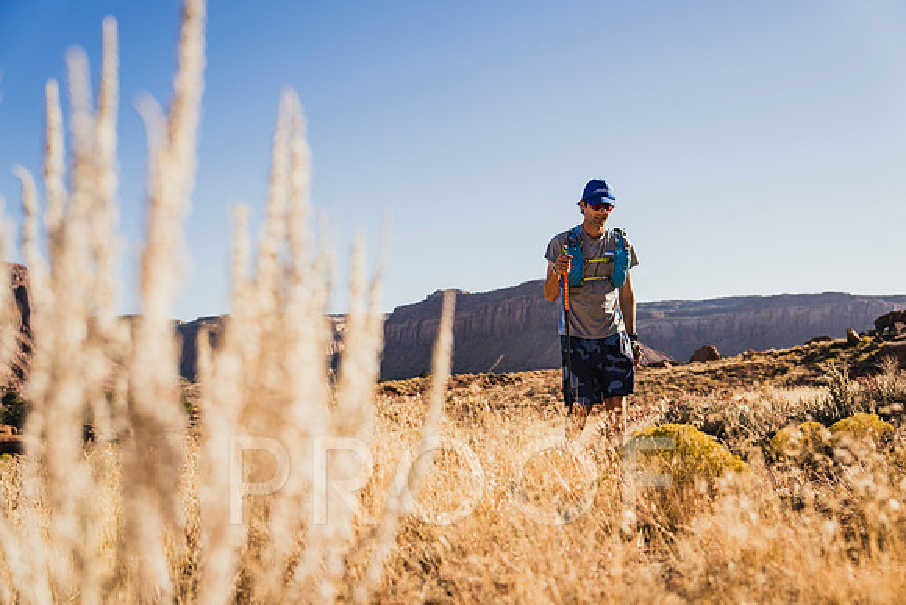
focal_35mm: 38
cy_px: 302
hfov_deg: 50.5
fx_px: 960
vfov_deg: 34.9
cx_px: 453
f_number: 3.2
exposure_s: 1/1250
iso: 125
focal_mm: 37
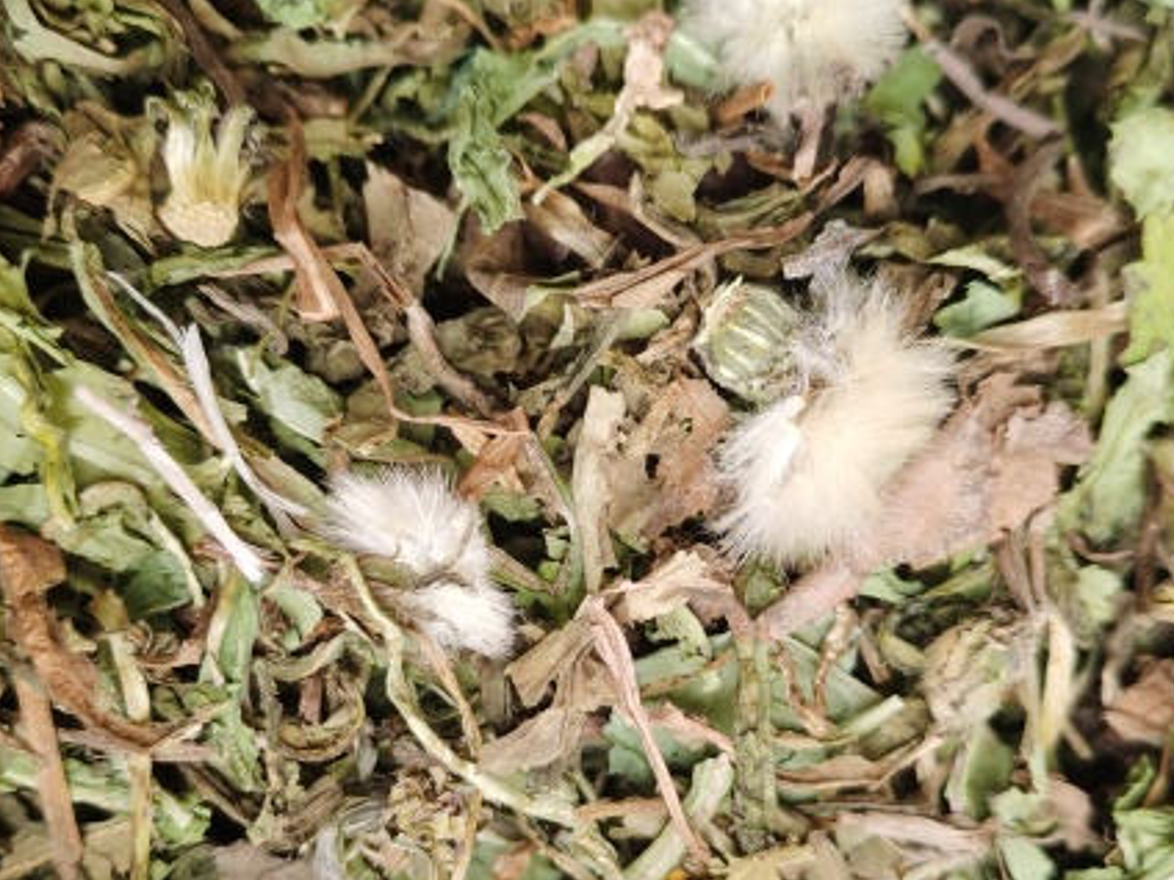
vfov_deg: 28.5
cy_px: 540
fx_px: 1730
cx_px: 615
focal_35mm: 51
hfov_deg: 37.5
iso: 50
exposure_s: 1/192
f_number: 1.8
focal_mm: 5.58
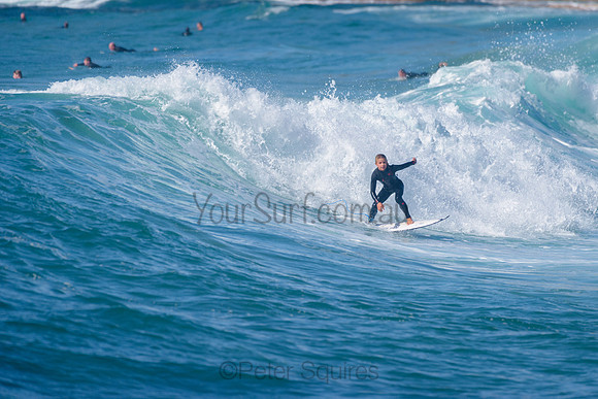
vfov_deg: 2.2
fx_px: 10181
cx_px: 366
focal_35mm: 613
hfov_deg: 3.4
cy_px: 154
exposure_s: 1/2000
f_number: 5.6
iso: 140
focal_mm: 500
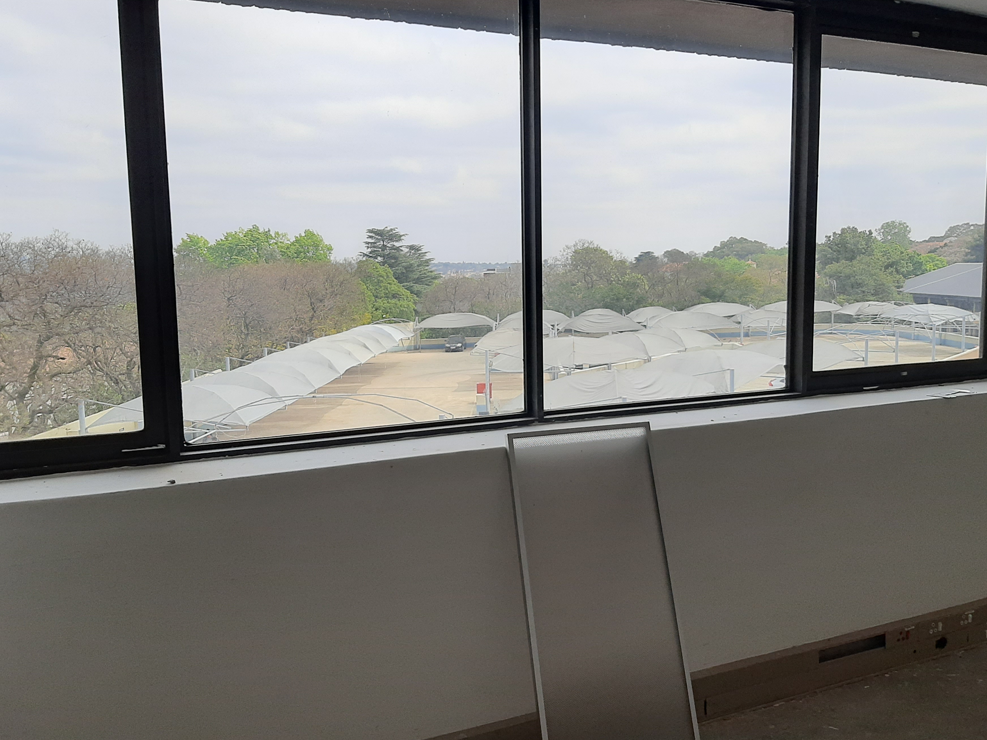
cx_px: 512
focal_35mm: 31
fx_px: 884
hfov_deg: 58.3
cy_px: 381
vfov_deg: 45.4
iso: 40
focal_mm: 3.93
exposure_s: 1/1672
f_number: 1.7
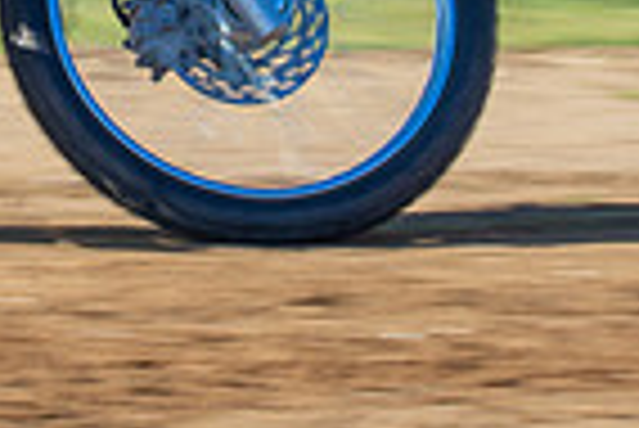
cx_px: 56
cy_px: -307
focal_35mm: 377
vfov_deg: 3.6
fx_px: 6698
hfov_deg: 5.5
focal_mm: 56
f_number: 13
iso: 200
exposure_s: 1/160
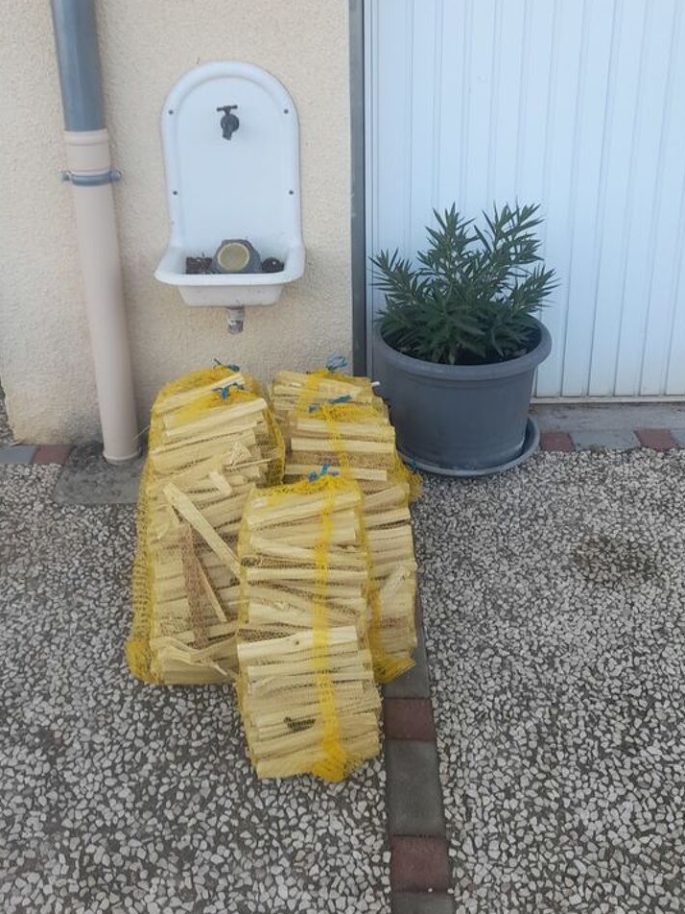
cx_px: 342
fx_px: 923
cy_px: 305
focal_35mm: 35
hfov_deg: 40.7
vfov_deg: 51.6
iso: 20
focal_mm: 4.6
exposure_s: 1/100
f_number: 2
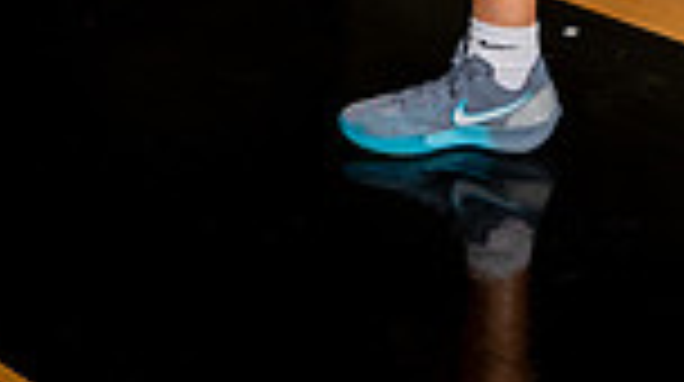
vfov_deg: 9.4
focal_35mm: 112
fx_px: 2028
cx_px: 531
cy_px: -580
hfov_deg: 19.0
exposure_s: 1/400
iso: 250
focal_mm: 36
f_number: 8
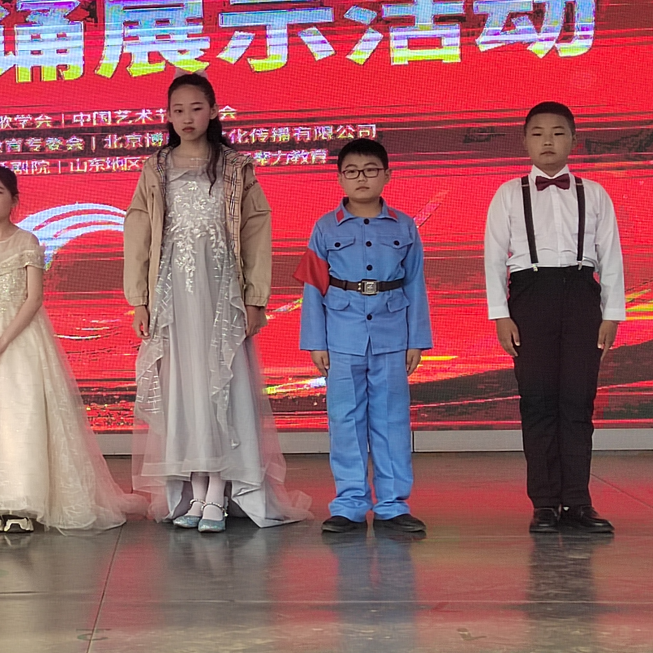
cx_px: -45
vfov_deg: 22.1
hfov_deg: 21.2
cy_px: 234
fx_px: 1665
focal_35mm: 78
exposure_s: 1/744
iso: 403
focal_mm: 5.52
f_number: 1.9
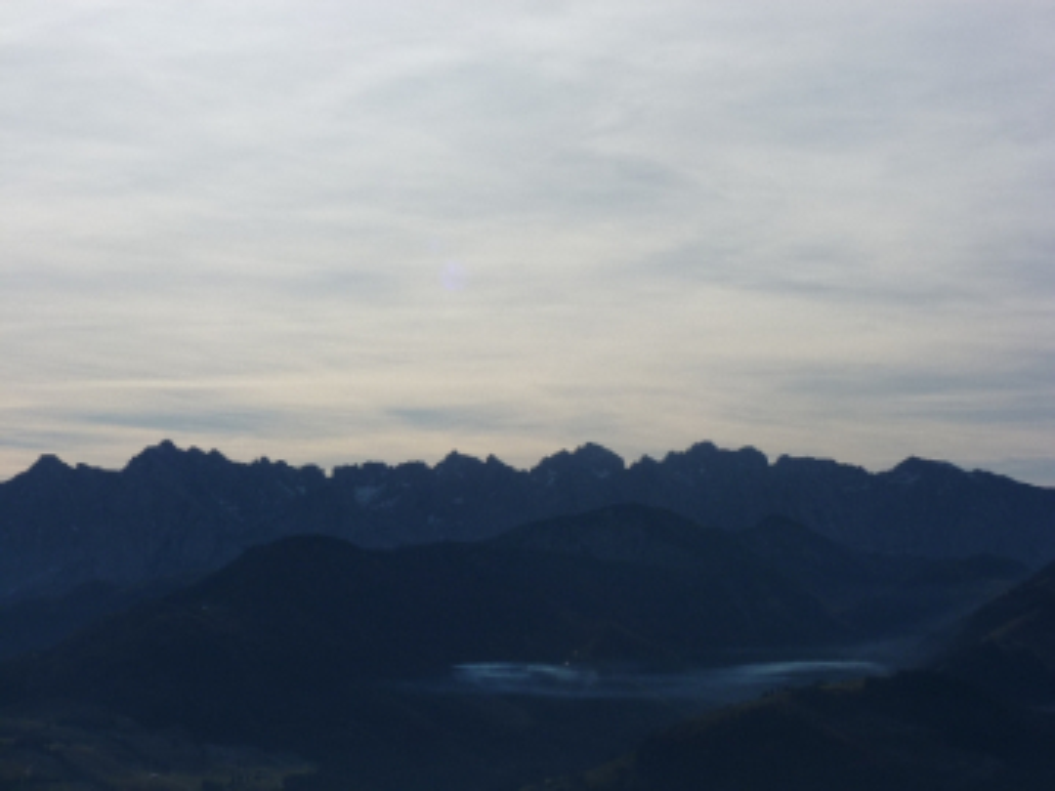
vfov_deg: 20.7
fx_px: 2164
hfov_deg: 27.4
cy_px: 396
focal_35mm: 71
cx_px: 528
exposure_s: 1/1300
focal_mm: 12.7
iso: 100
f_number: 6.3
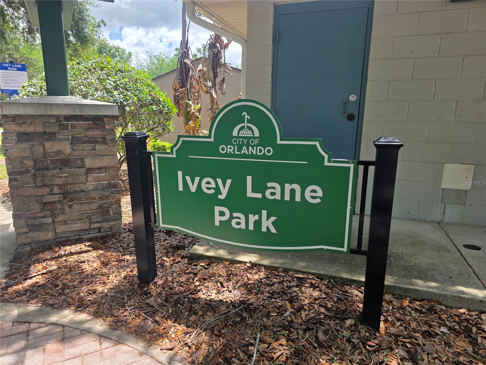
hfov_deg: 73.9
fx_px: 323
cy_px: 182
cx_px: 243
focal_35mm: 23
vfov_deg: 58.9
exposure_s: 1/1946
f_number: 1.7
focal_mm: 6.3
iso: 80
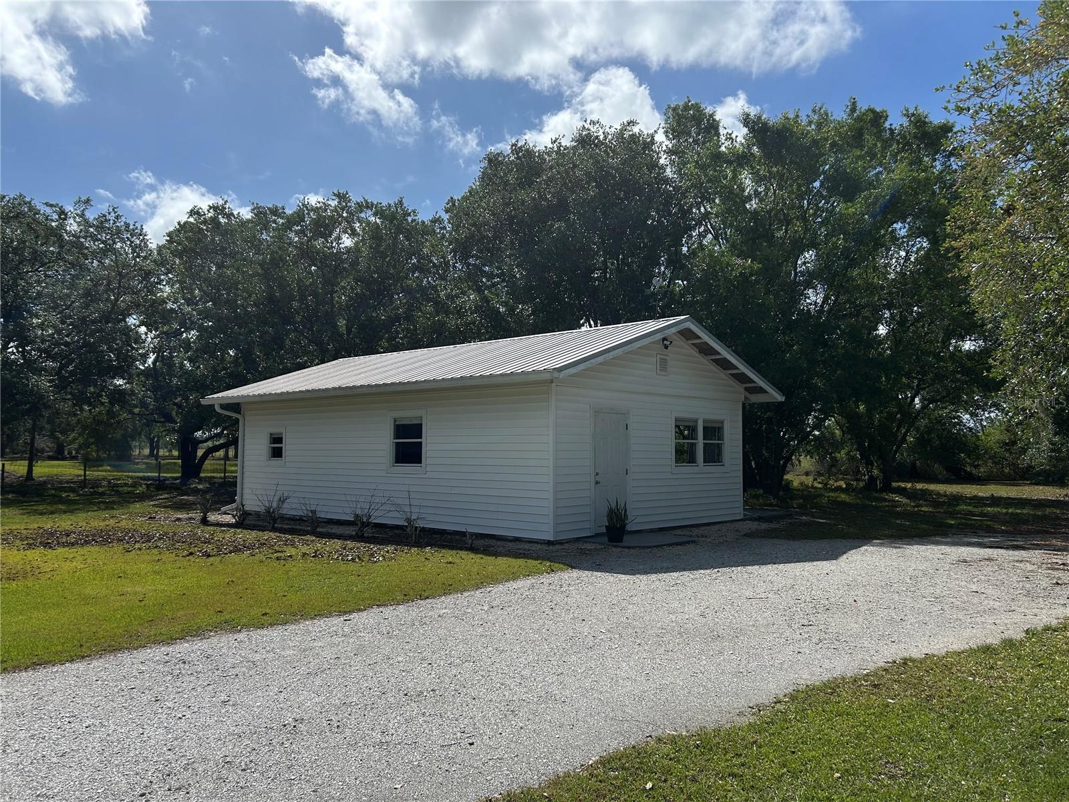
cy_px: 401
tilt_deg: +2.2
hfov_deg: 67.3
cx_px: 534
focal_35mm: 26
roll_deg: -0.1
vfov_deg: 53.1
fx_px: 803
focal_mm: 5.7
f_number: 1.5
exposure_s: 1/8000
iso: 50
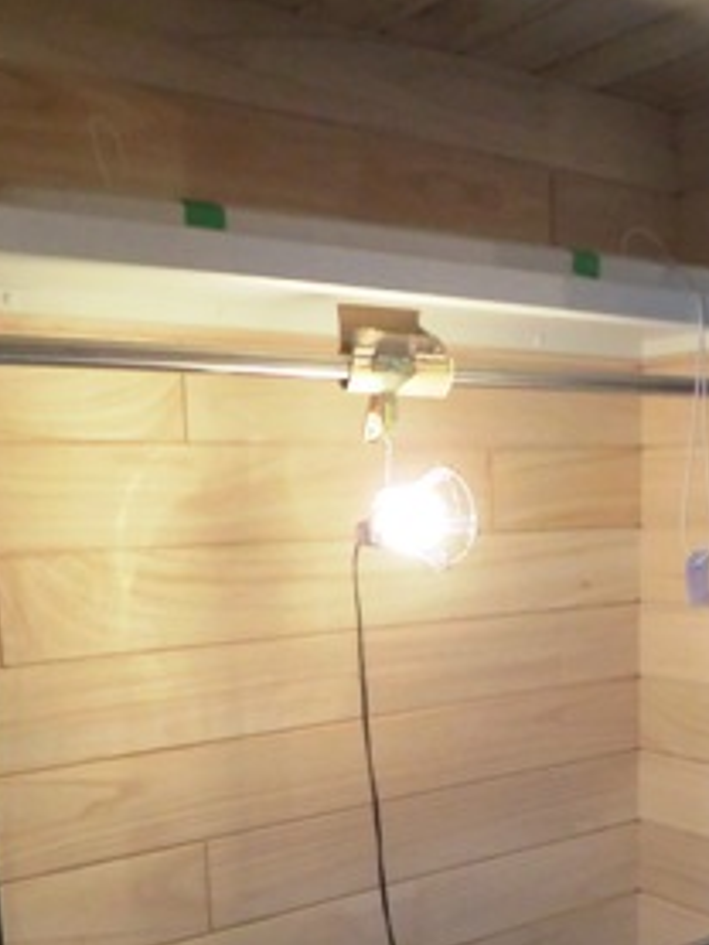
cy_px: 679
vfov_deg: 43.7
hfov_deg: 34.2
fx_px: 1146
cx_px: 440
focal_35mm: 42
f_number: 2.8
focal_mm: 4.7
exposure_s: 1/60
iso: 400
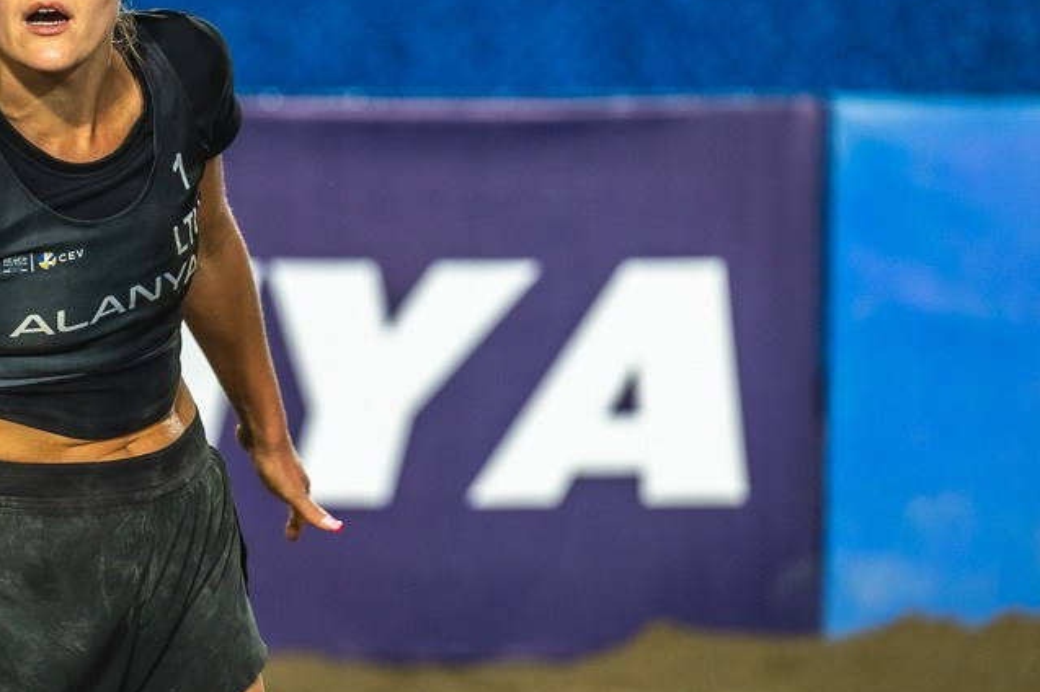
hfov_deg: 5.4
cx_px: -2
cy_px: 285
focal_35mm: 382
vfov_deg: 3.6
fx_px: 11029
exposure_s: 1/800
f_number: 3.5
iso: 800
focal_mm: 190
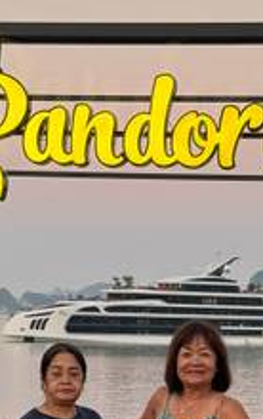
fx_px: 846
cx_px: 196
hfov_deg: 17.6
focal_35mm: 74
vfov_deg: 26.4
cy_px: 415
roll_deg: -1.2
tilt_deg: -4.4
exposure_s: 1/121
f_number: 1.78
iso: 160
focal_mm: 6.76
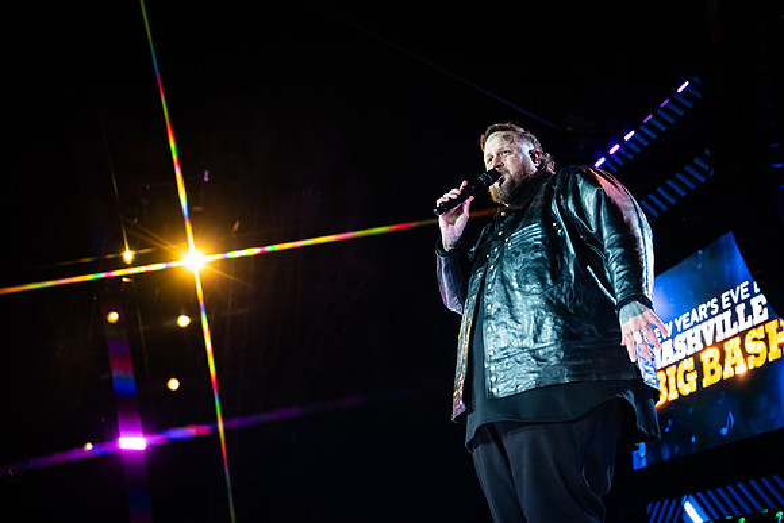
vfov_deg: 29.9
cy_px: 262
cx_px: 392
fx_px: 980
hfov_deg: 43.6
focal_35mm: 45
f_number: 2.8
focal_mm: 45
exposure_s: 1/500
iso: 3200
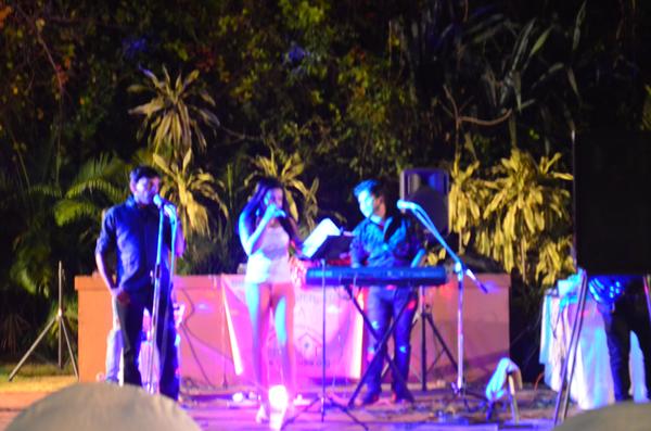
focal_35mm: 82
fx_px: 1488
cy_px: 216
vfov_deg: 16.5
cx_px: 326
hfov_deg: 24.7
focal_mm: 55
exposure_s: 1/5
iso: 5000
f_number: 5.6
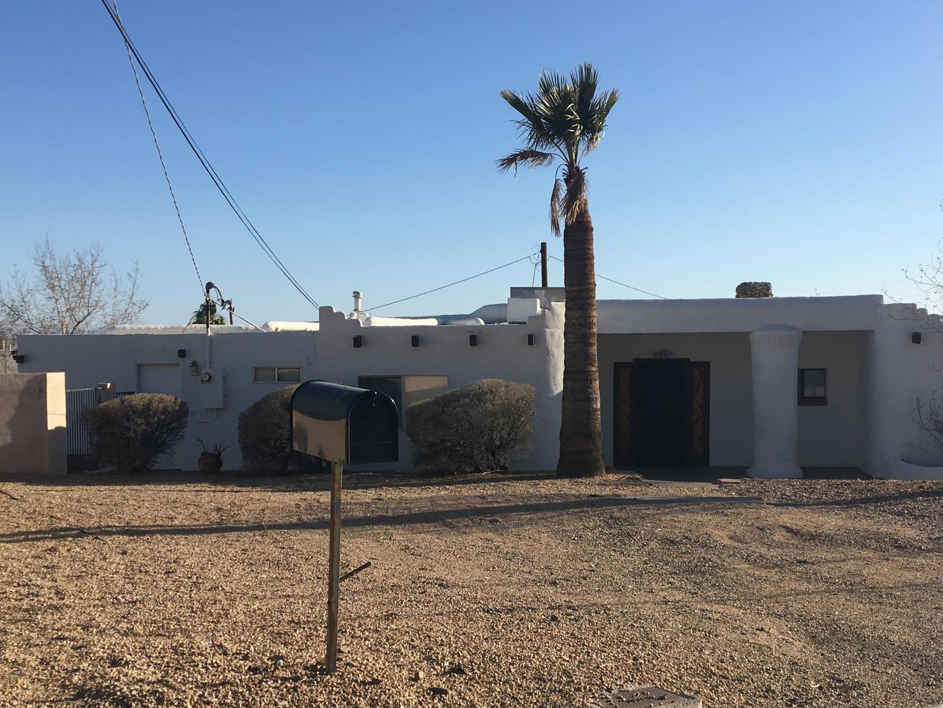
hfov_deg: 41.9
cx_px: 550
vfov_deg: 32.1
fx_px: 1226
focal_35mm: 45
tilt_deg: -3.9
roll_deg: -0.5
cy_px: 430
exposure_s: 1/1876
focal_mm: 4.15
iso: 25
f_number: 2.2
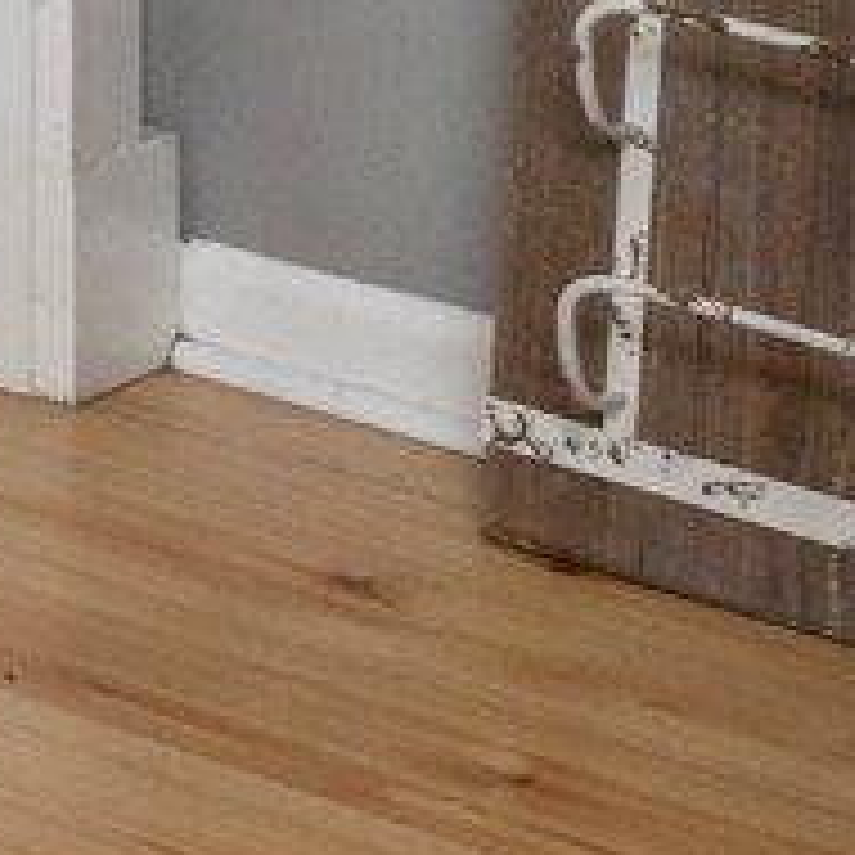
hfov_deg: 5.8
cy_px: -1940
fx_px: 5242
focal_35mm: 188
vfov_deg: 7.8
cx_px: -3668
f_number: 9
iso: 500
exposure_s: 1/30
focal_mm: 20.5
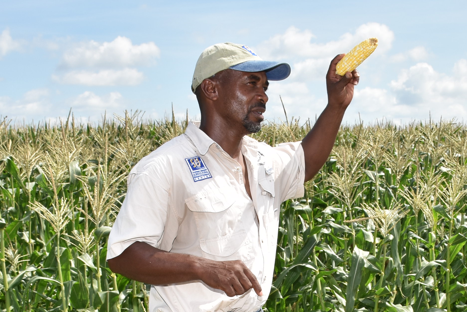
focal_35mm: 72
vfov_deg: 18.2
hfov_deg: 27.9
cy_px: 355
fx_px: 934
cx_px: 313
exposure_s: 1/250
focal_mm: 20
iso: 200
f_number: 13
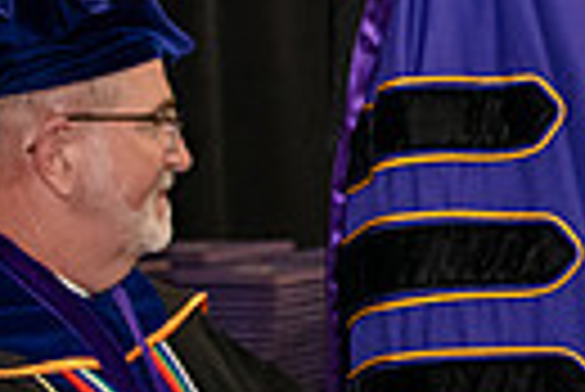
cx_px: 738
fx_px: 5076
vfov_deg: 4.4
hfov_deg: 6.5
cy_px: -70
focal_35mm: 312
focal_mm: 70
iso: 2500
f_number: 5
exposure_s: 1/200
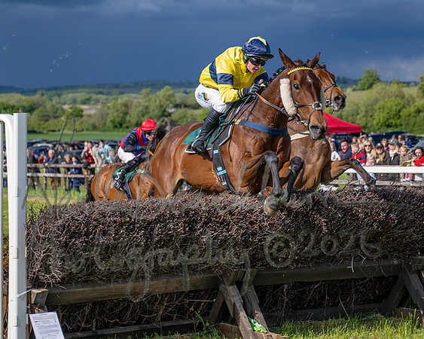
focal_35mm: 99
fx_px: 1240
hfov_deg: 19.4
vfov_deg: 15.5
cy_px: 126
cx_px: 165
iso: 100
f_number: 2.8
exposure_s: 1/2000
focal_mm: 70
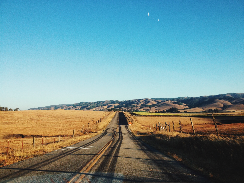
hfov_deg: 52.6
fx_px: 247
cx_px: 122
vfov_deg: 40.7
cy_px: 92
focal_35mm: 35
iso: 50
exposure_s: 1/824
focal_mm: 4.28
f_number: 2.4
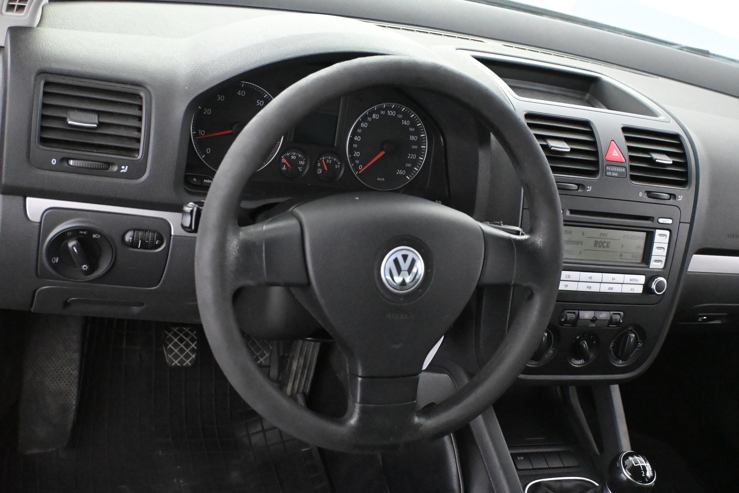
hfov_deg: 46.4
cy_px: 246
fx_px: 862
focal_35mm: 42
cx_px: 370
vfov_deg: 31.9
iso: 11400
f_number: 4.5
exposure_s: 1/60
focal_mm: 28
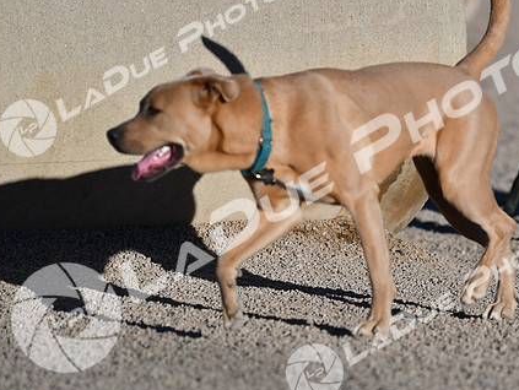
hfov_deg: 5.9
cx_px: 283
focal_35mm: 336
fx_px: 5042
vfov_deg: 4.4
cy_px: 192
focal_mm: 170
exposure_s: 1/4000
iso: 100
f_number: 2.8
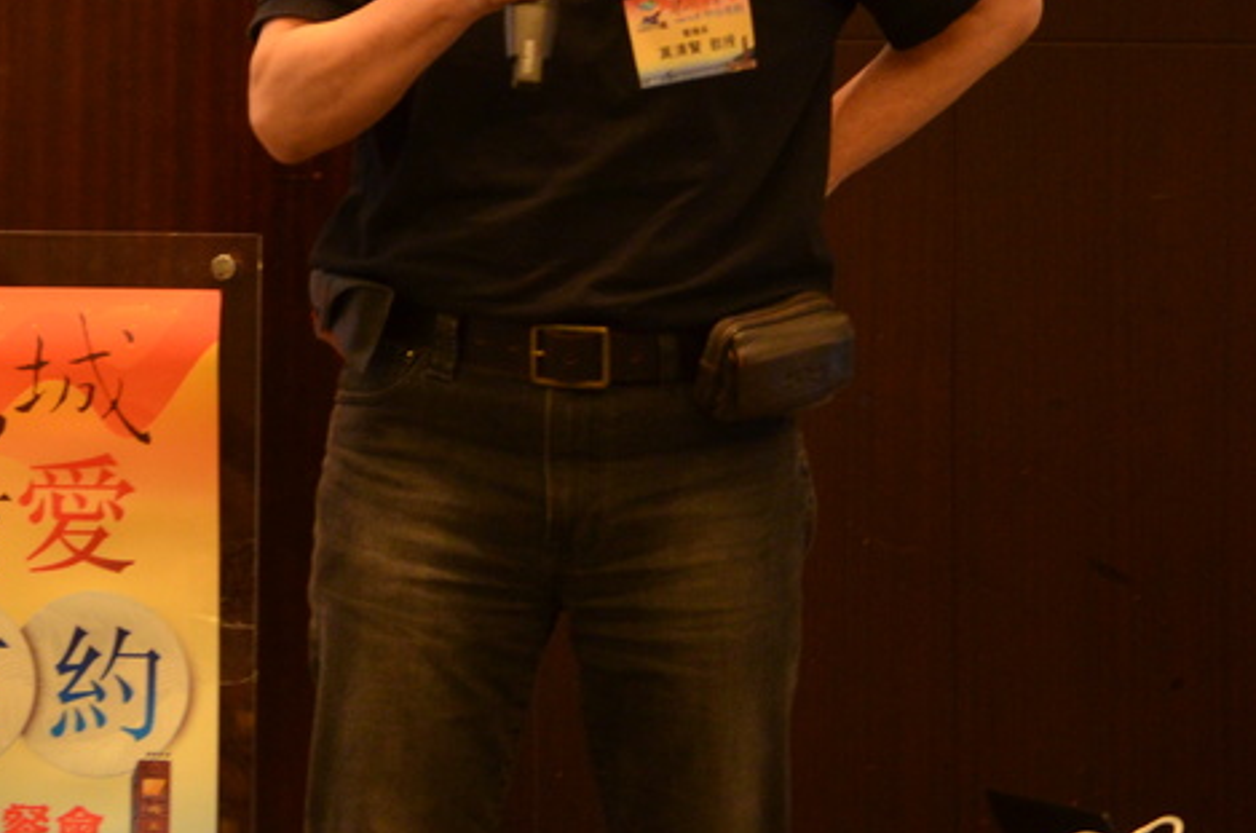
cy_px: 103
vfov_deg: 7.1
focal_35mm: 192
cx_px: -102
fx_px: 6687
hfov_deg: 10.6
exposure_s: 1/30
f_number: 5
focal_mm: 50
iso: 1100
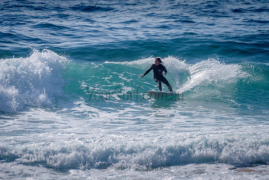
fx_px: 4583
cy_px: 80
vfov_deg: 2.2
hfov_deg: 3.4
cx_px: 165
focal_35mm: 613
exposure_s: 1/2000
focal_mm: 500
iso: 100
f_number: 5.6
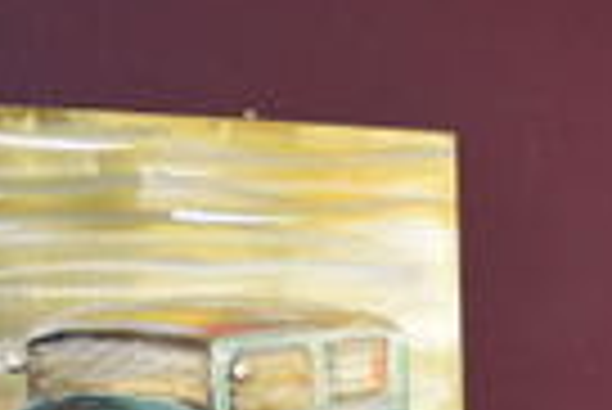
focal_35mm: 127
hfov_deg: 14.7
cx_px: 999
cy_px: 723
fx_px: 2161
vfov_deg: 10.2
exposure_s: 1/125
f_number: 3.5
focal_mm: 18
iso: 1100
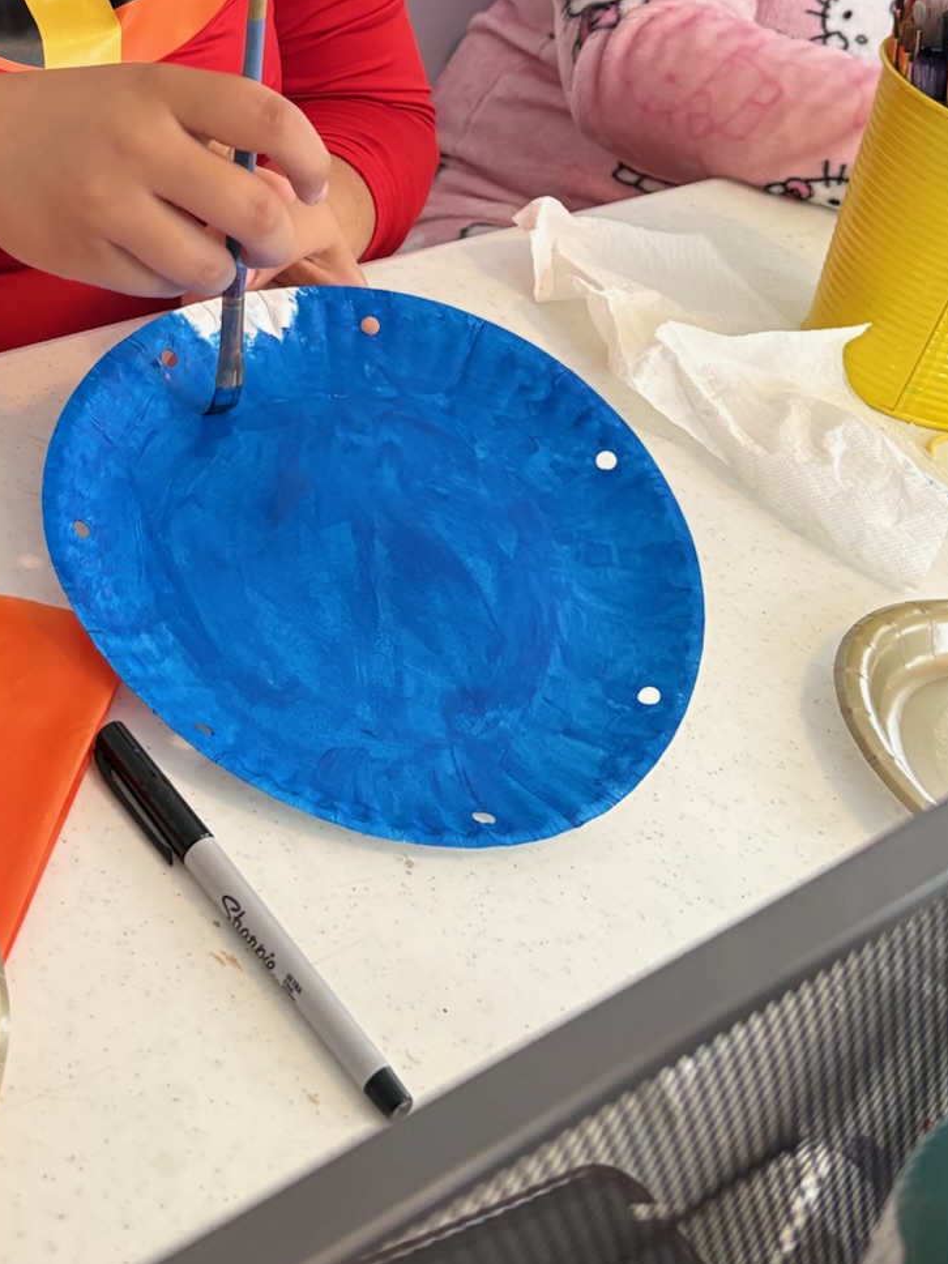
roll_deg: -12.4
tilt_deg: -23.3
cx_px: 90
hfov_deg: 25.7
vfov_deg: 32.5
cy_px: 39
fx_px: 2008
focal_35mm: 55
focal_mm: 5.96
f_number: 1.6
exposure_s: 1/60
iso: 200
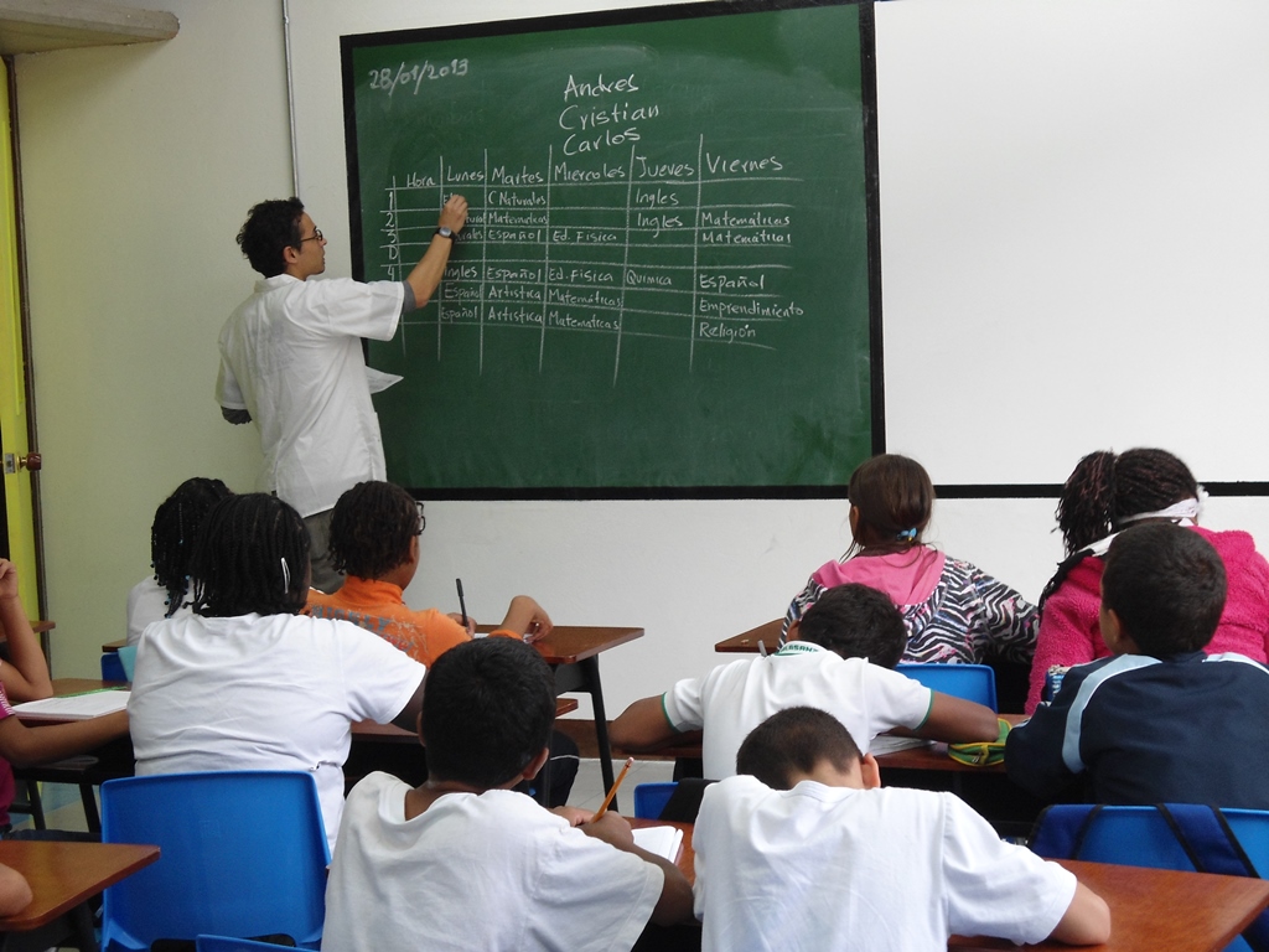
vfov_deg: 23.3
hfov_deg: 30.7
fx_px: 2310
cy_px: 476
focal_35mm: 63
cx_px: 634
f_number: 4.2
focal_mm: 11.2
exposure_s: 1/30
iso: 100
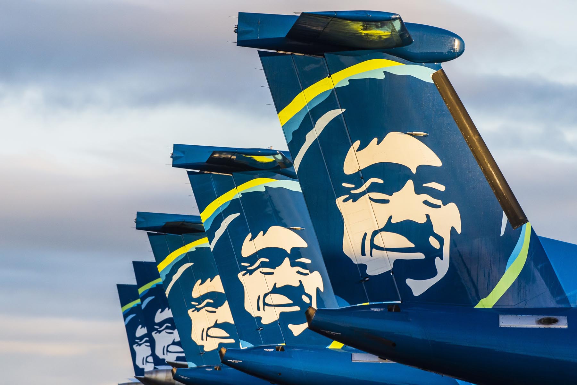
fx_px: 4487
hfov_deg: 7.4
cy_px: 192
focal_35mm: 280
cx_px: 288
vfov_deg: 4.9
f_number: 5.6
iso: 1600
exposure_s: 1/5000
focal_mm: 280
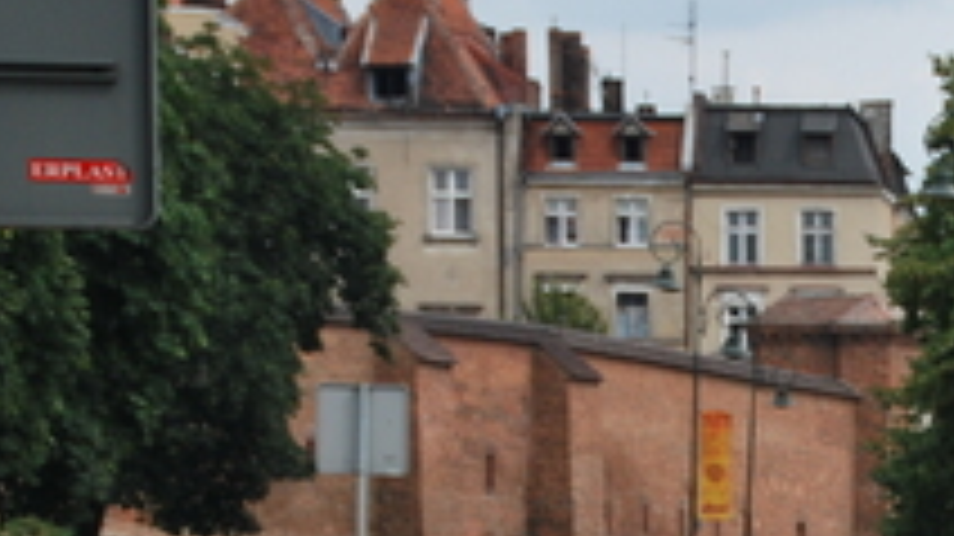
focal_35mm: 294
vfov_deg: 4.1
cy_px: 919
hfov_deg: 7.3
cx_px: 1071
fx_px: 7433
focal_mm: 62
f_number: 5.3
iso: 250
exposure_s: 1/500
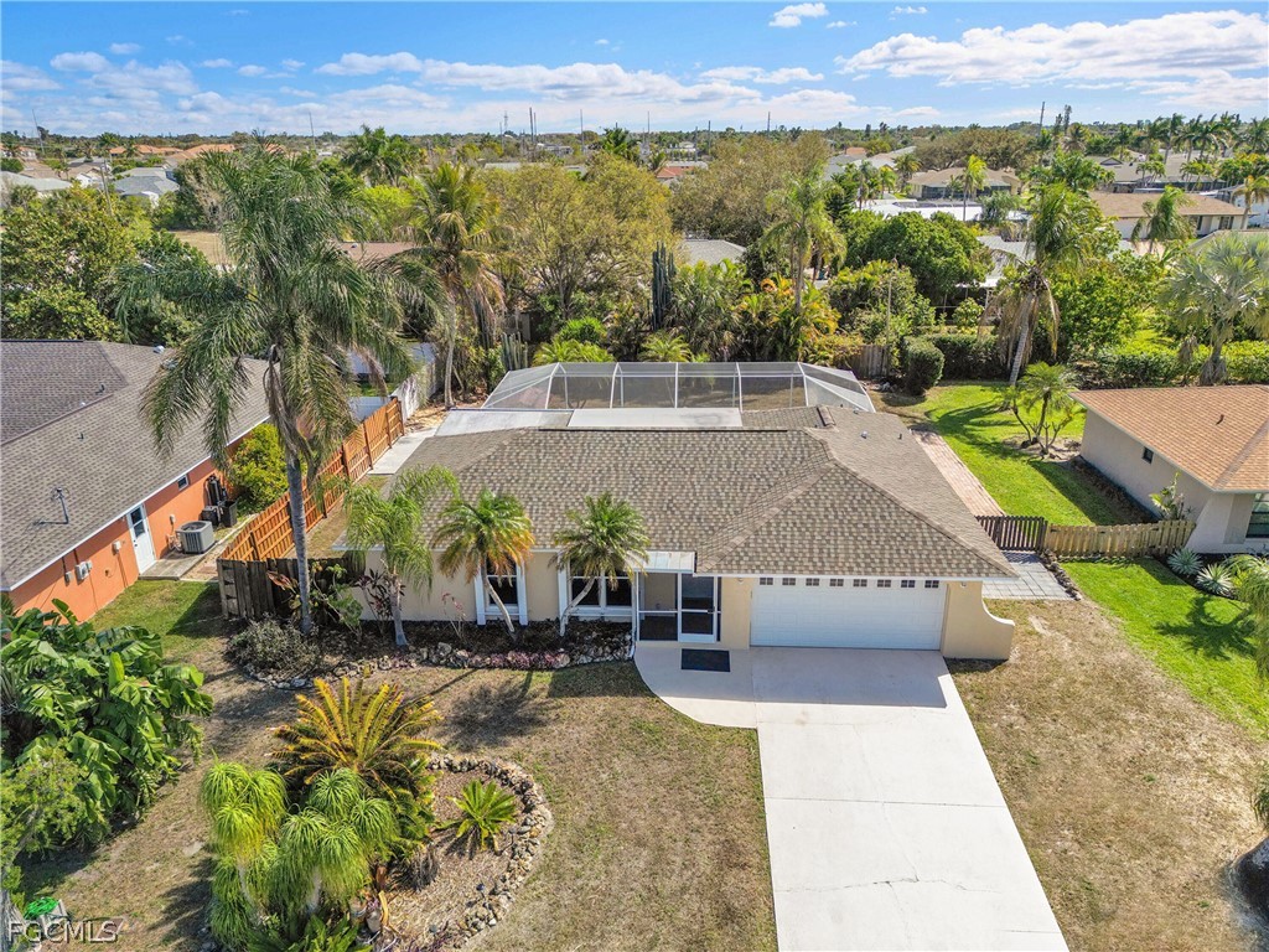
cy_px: 476
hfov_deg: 71.6
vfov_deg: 56.8
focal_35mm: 24
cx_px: 634
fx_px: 880
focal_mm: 6.72
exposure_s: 1/500
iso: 100
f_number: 1.7
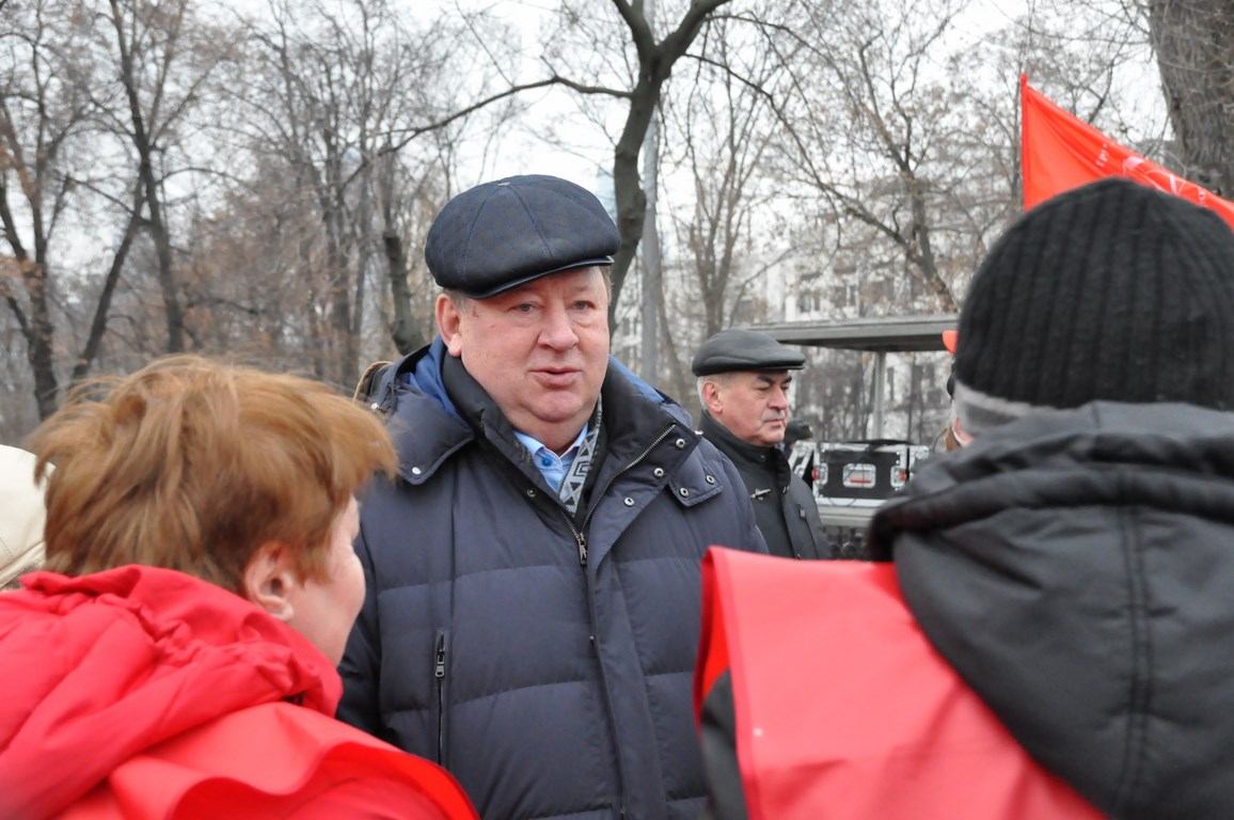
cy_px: 410
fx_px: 2260
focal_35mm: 66
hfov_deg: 30.5
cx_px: 617
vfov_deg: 20.6
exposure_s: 1/200
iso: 3200
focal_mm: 44
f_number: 7.1
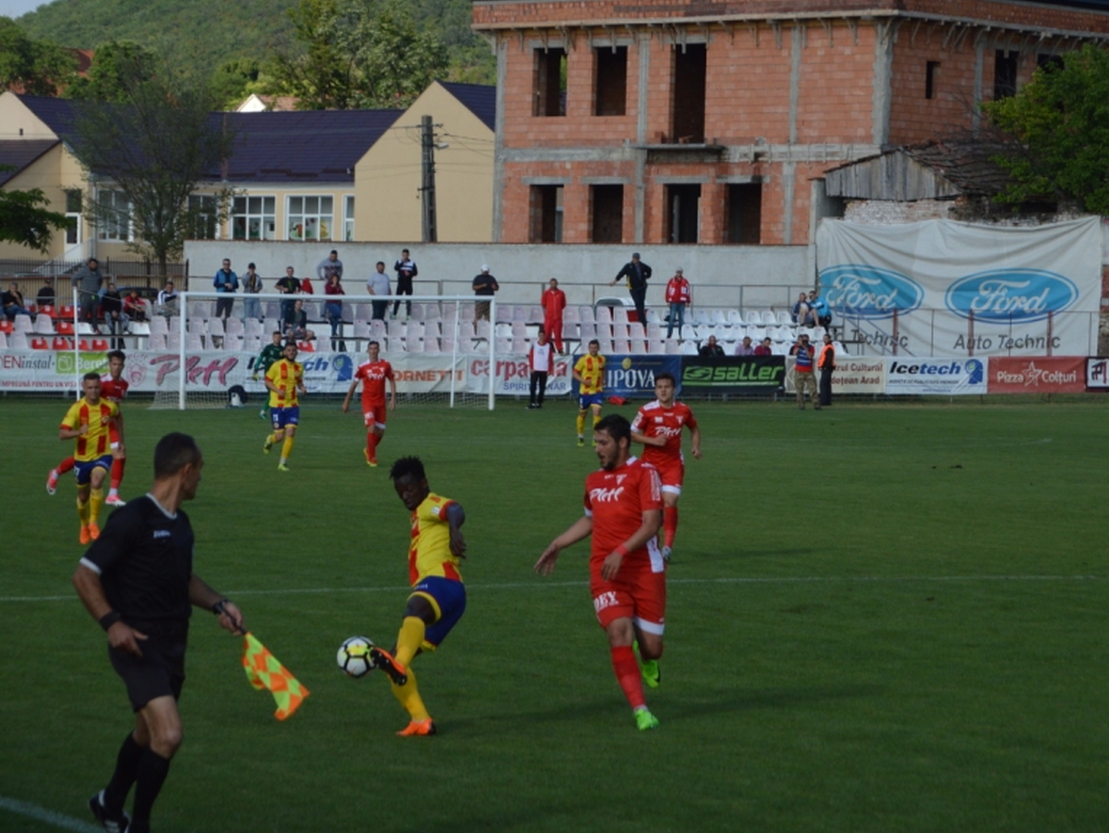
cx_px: 493
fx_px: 4027
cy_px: 379
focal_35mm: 126
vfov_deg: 11.8
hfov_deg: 15.7
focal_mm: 65
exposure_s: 1/1000
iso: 400
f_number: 5
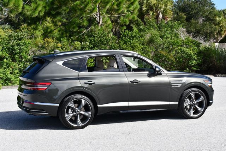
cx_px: 113
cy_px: 76
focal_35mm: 64
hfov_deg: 31.4
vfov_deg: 21.3
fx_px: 402
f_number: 8
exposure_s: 1/250
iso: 160
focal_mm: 32
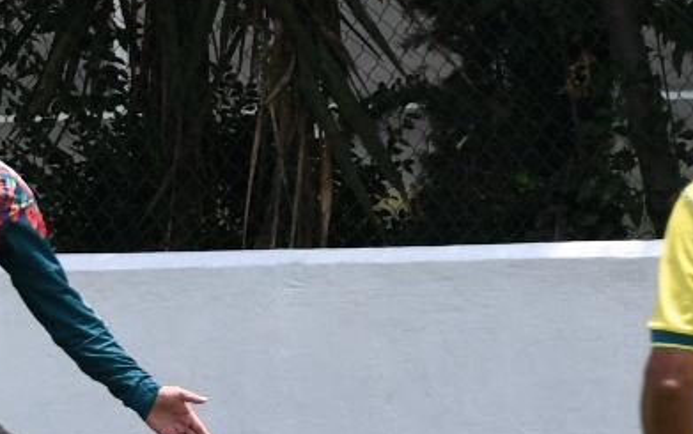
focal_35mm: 443
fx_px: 8373
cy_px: 563
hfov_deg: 4.7
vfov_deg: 3.0
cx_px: -124
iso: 160
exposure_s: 1/500
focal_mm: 70
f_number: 5
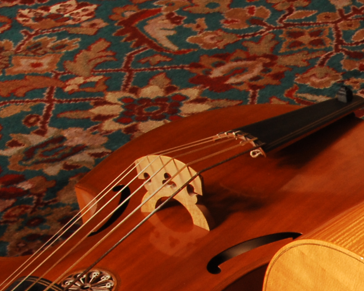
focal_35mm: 173
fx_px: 1867
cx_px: 810
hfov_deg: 10.0
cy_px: 495
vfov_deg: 8.6
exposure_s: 1/200
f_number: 6.3
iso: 200
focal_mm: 25
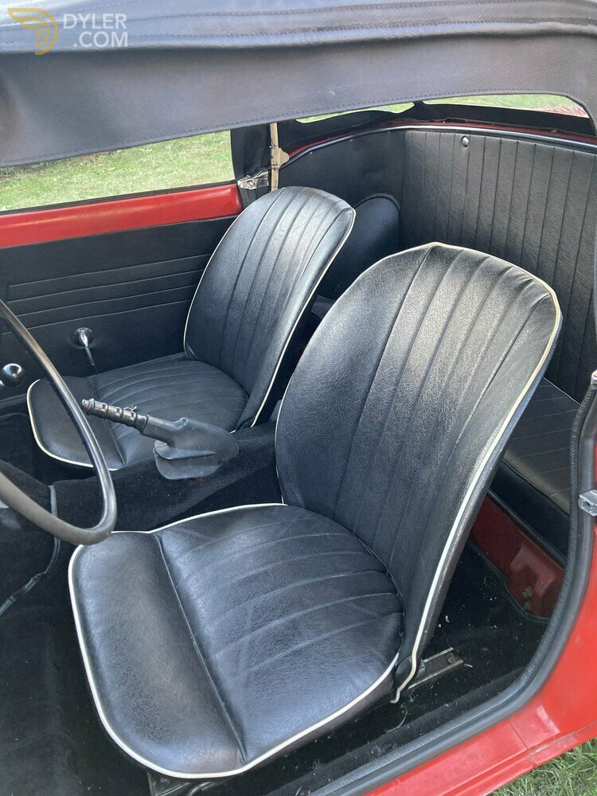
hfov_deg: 49.7
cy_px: 398
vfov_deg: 63.4
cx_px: 298
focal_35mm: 28
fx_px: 644
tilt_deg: -31.3
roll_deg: +5.1
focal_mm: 3.99
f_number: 1.8
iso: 160
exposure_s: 1/60
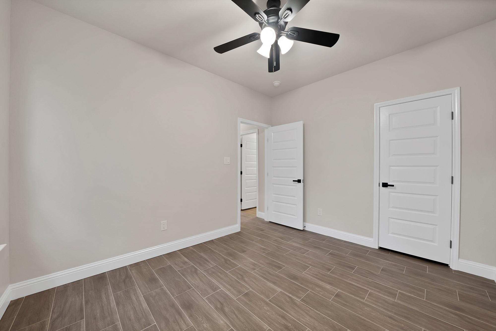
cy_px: 166
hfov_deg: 112.6
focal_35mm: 12
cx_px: 248
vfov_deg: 90.1
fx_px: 165
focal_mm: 12
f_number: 9
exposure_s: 1/4
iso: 640
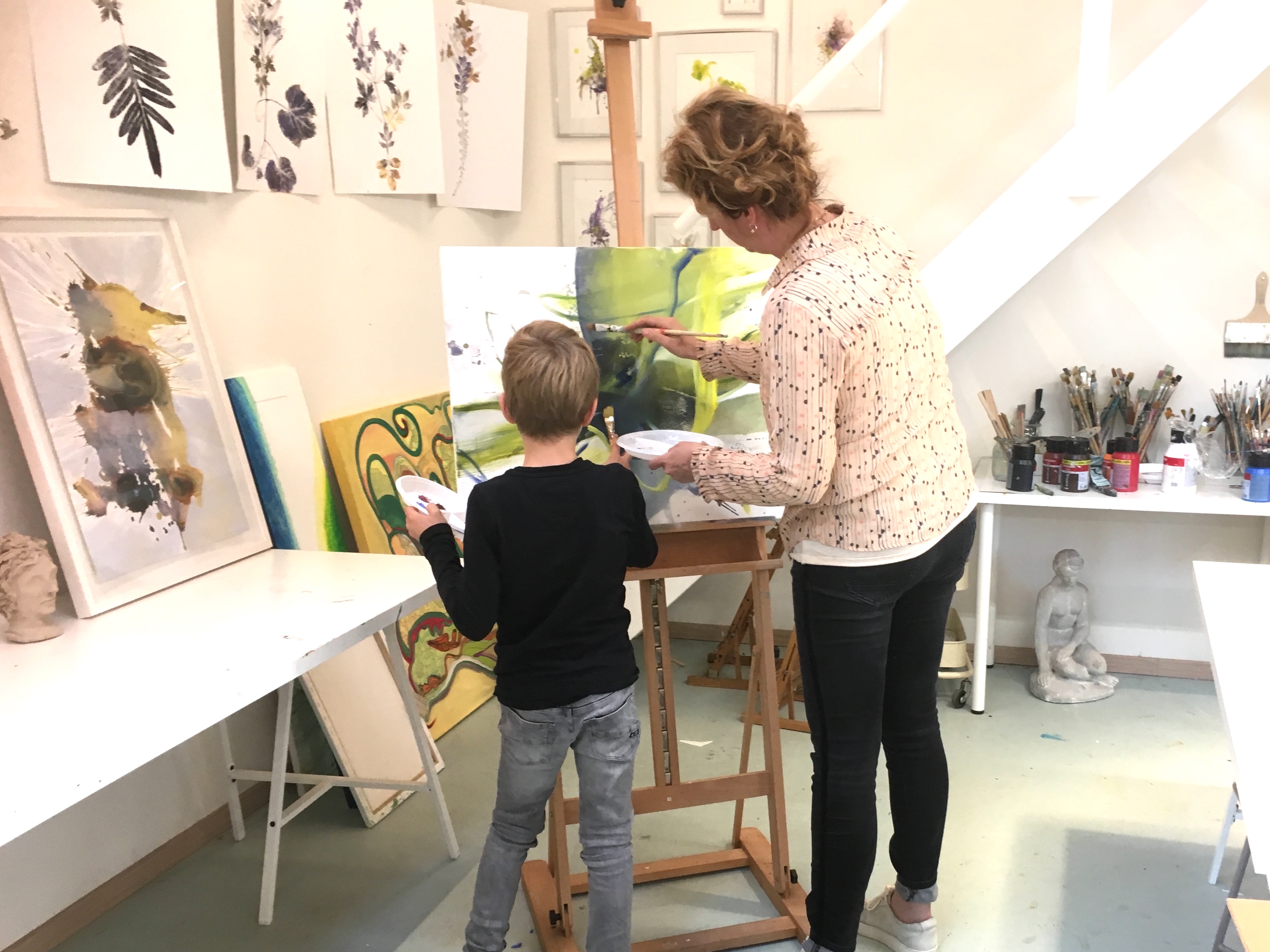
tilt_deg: -14.8
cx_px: 759
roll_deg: +1.6
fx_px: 1284
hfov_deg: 52.3
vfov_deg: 40.6
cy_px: 560
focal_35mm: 35
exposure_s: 1/33
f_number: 2.2
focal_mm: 4.15
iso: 50
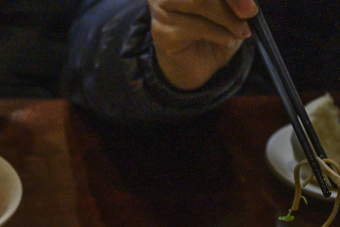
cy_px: 433
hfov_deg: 14.5
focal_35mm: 139
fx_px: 1313
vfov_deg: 9.3
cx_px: -10
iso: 1600
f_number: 3.5
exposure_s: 1/250
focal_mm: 34
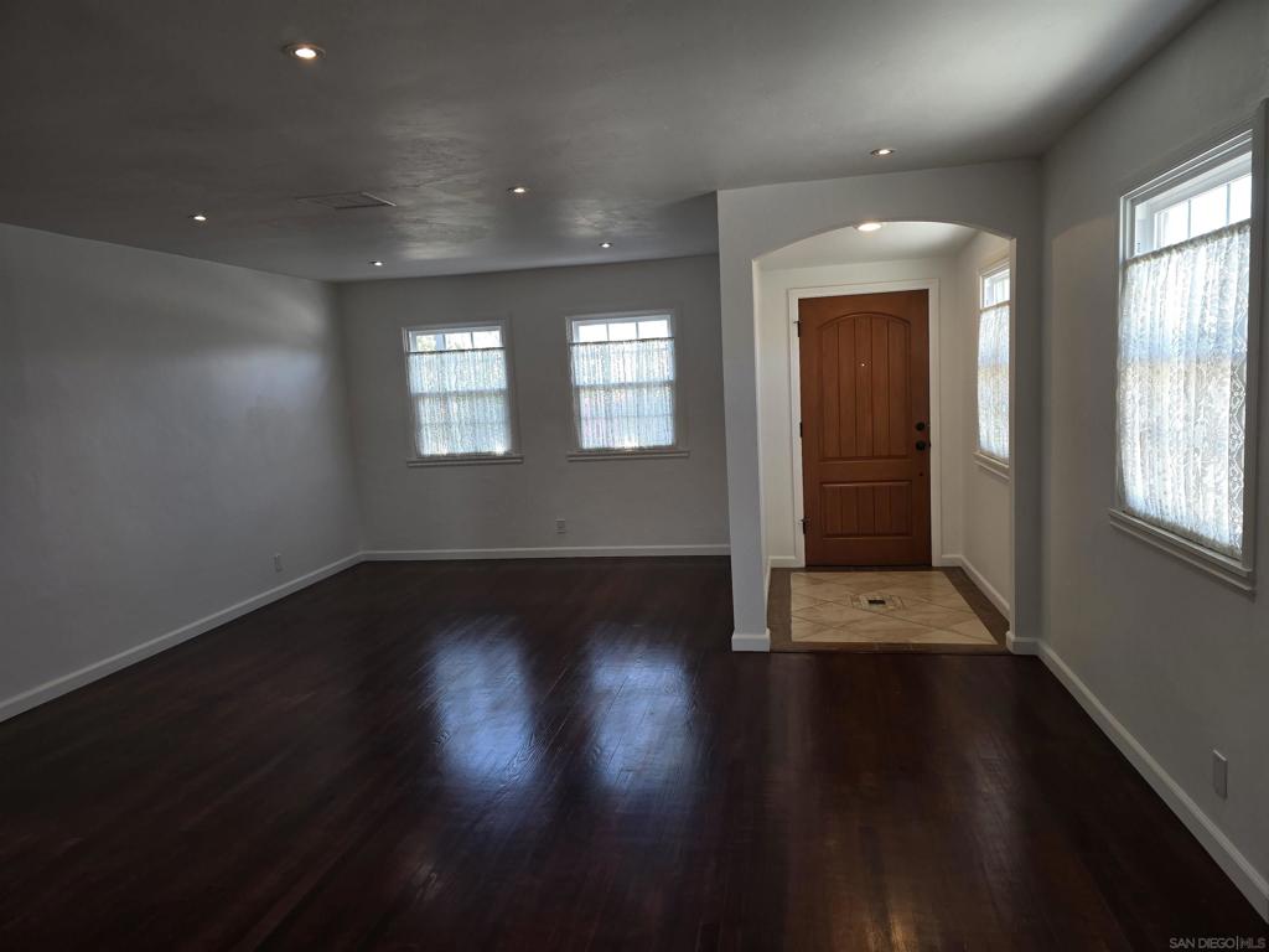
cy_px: 476
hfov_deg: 73.9
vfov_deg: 58.9
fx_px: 843
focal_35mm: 23
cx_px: 634
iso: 40
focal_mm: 6.3
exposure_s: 1/60
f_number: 1.7
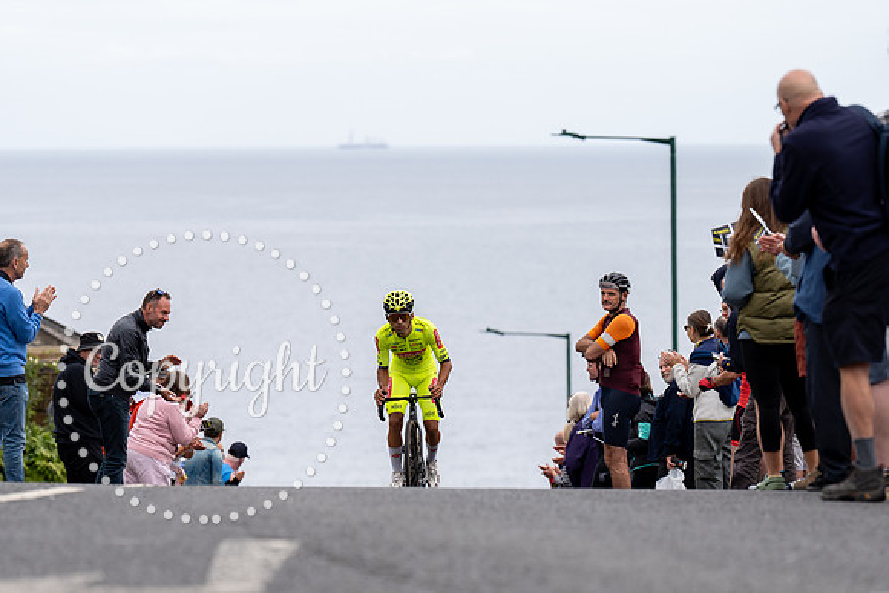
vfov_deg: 6.5
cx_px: 472
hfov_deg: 9.8
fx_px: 5186
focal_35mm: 210
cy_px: 338
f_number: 3.5
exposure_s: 1/1000
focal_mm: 156
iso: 320
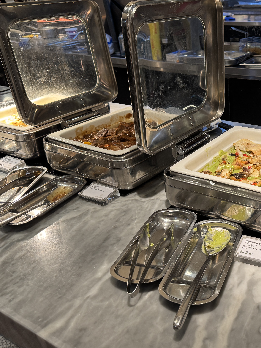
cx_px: 231
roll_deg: +2.5
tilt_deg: -23.7
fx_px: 382
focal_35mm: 38
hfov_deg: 35.6
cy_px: 155
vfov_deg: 48.9
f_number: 1.78
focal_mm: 6.76
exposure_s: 1/60
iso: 160
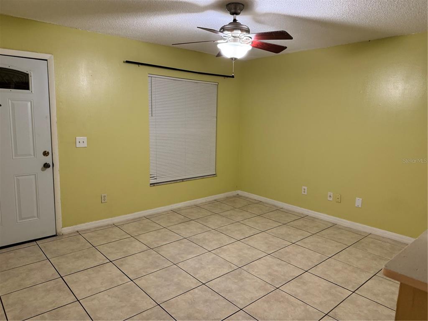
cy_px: 160
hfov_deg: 71.6
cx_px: 214
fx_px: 297
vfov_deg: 56.8
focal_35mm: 24
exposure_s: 1/60
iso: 250
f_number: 1.78
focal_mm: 6.76
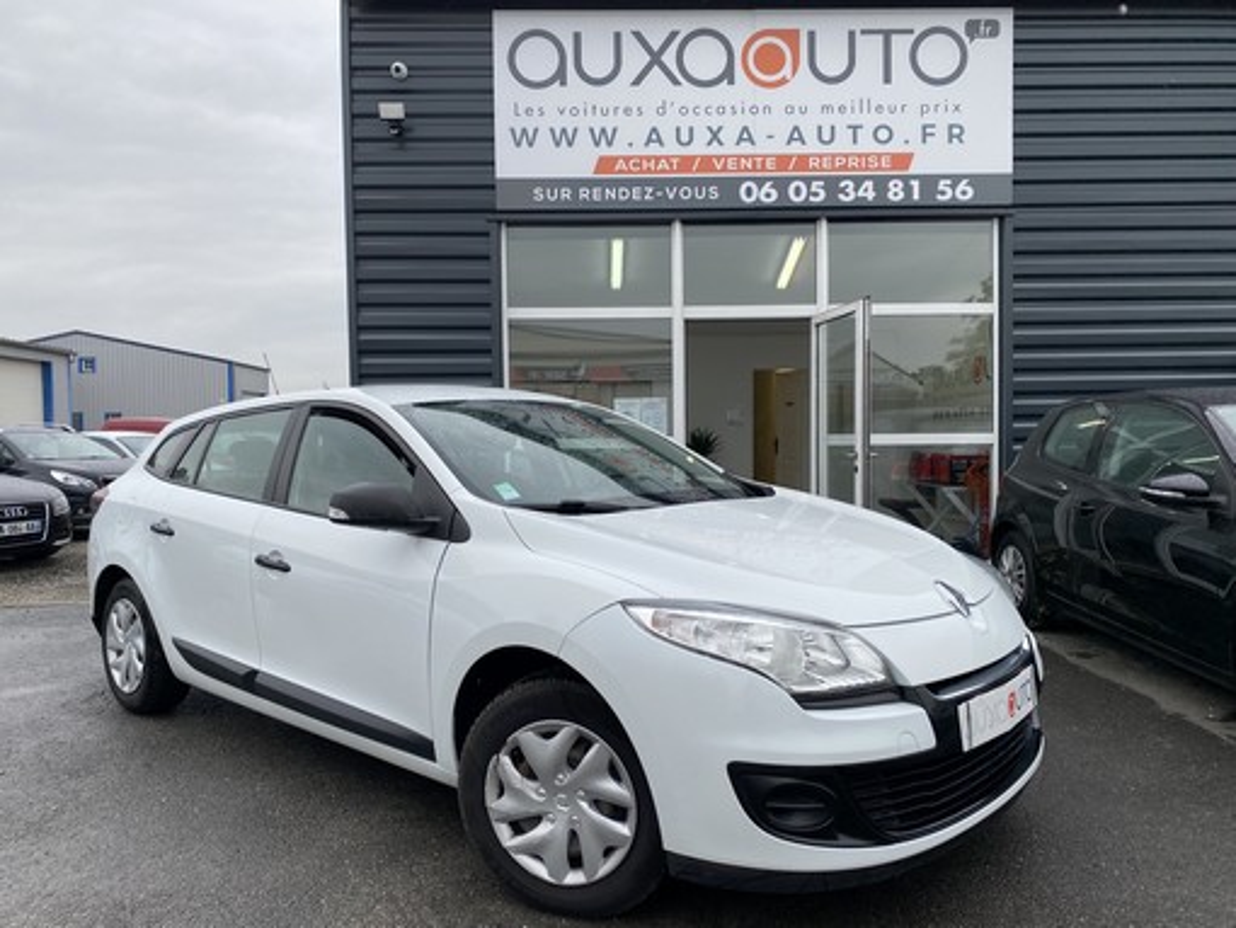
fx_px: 929
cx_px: 618
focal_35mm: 26
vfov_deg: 53.1
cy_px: 464
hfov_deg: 67.3
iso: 32
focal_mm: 4.25
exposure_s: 1/630
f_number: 1.8
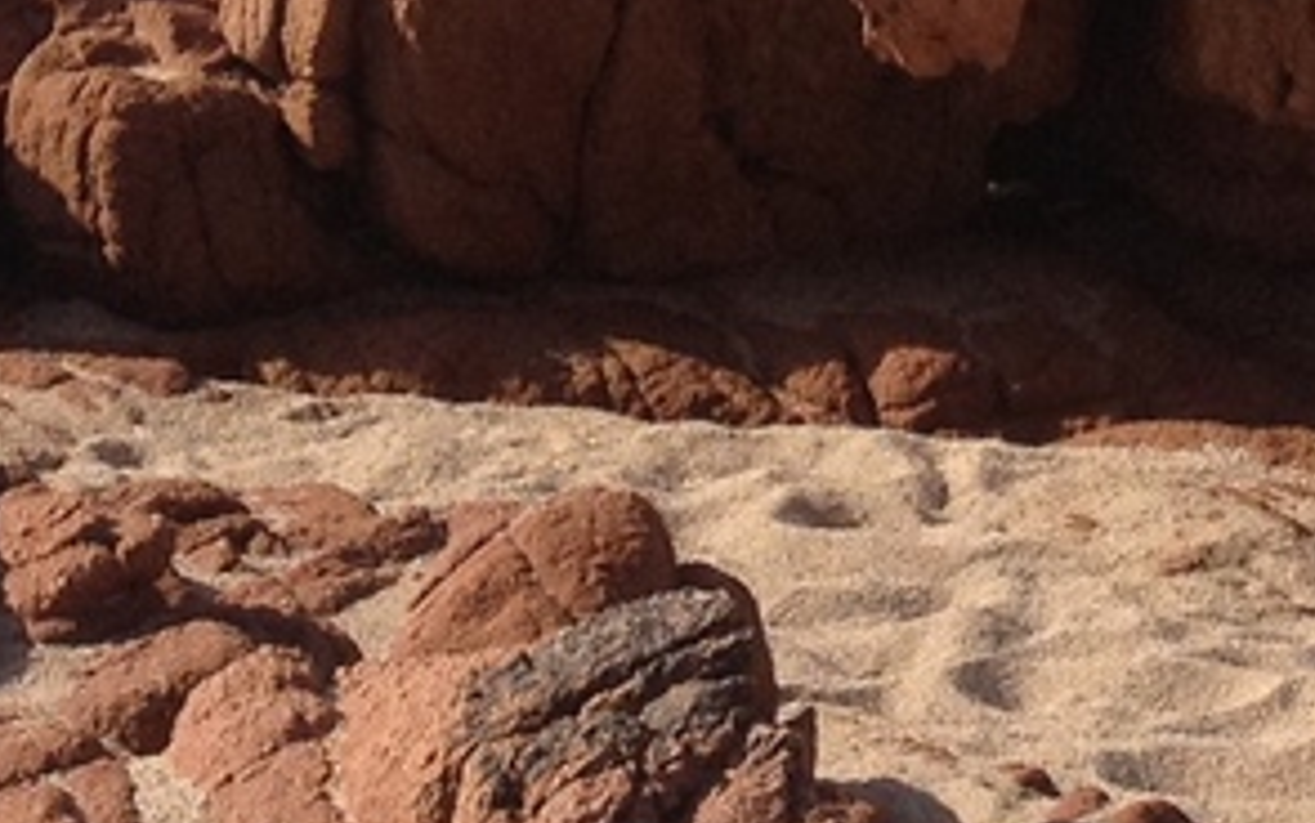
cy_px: -1087
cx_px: 1060
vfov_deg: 6.2
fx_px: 7242
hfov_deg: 10.3
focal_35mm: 202
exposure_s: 1/1842
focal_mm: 4.28
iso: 64
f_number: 2.4
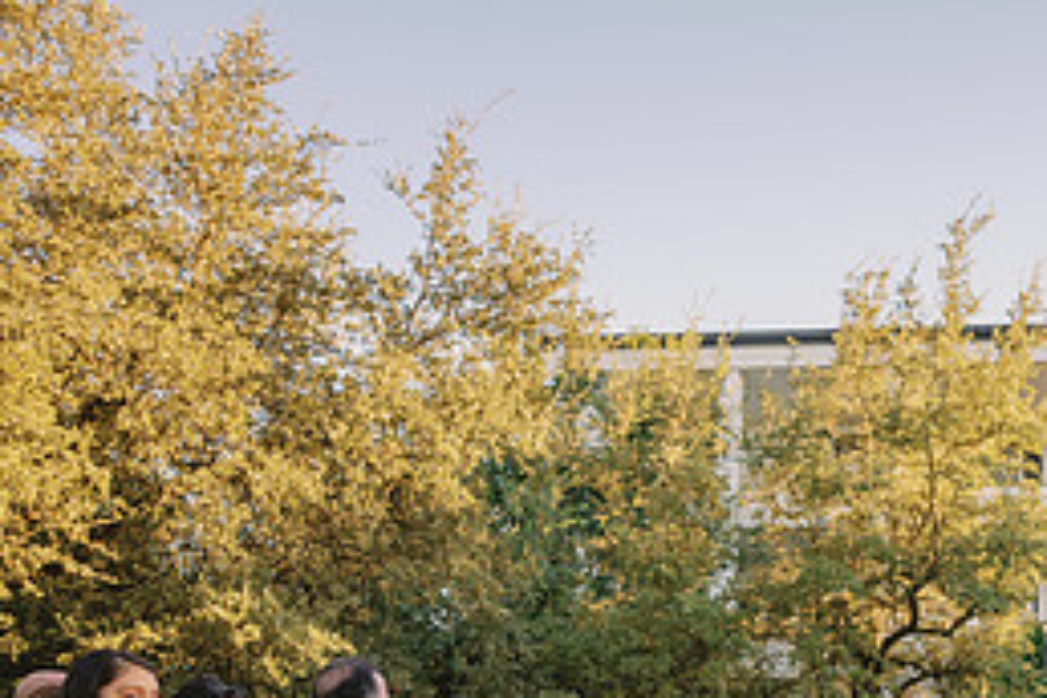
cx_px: 1047
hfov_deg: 33.7
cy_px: 710
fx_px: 1570
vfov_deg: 23.9
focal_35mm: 54
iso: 320
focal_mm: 24
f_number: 2.8
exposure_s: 1/1000
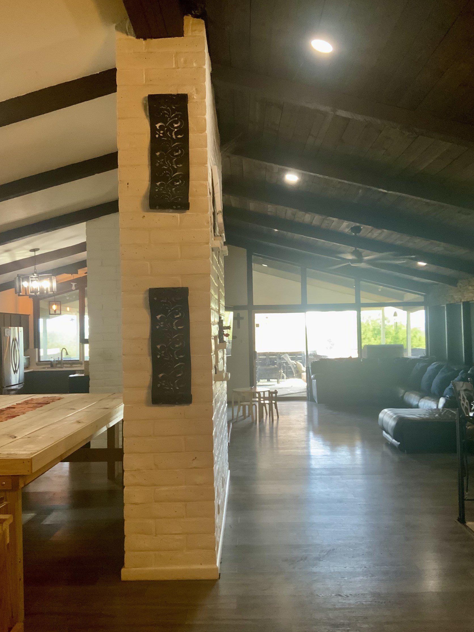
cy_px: 321
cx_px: 240
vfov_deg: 60.0
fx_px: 548
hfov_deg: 46.8
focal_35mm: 30
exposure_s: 1/40
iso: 200
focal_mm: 3
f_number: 1.8
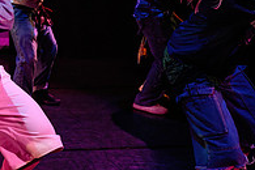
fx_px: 538
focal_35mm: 76
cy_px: 50
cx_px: 1
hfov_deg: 25.4
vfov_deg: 17.9
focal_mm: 24
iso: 2000
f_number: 2.8
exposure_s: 1/300
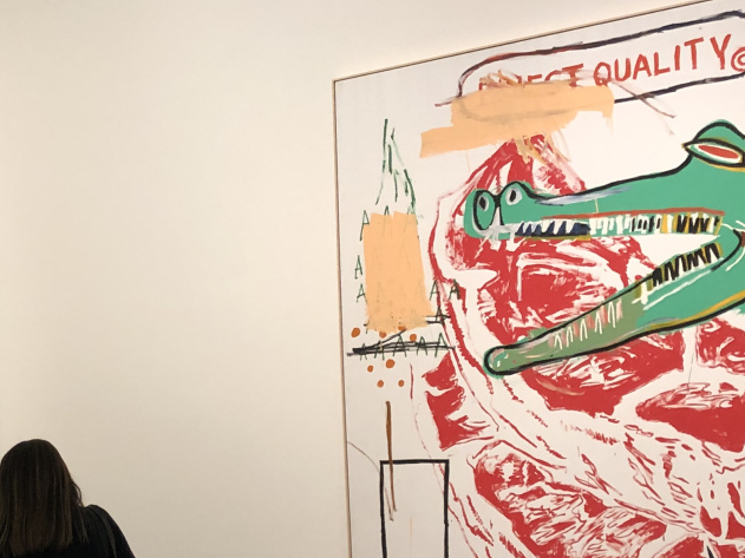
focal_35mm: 71
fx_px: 1528
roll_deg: -0.4
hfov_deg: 26.6
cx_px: 98
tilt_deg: +1.8
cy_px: 378
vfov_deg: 20.6
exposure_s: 1/20
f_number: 1.8
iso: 40
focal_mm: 3.99
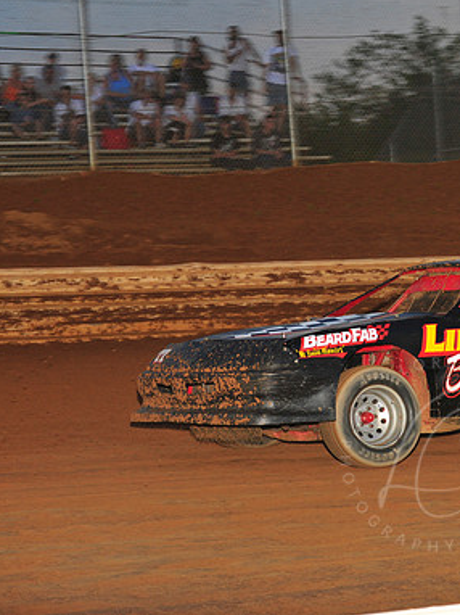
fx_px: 2590
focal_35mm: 146
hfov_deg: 10.1
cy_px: 306
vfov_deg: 13.5
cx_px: 436
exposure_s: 1/320
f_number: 7.1
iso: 1000
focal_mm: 100
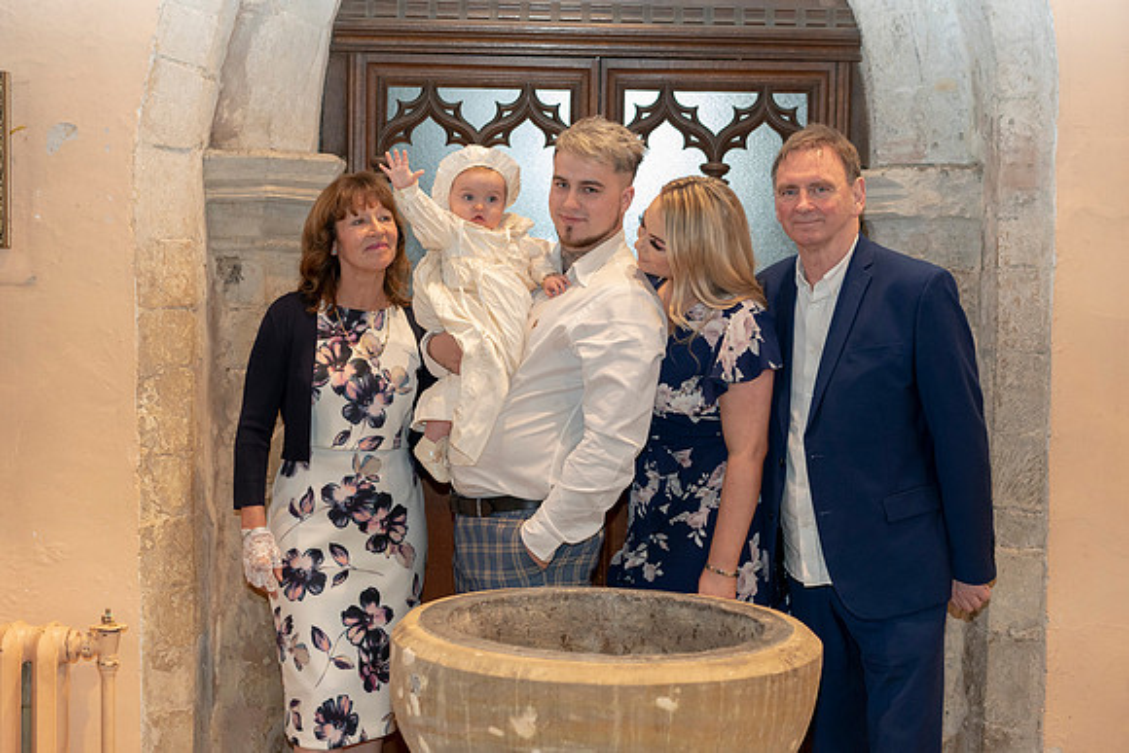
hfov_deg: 36.2
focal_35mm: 55
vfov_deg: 24.6
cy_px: 376
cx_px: 564
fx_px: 1725
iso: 3200
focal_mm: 55
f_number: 4
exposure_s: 1/160
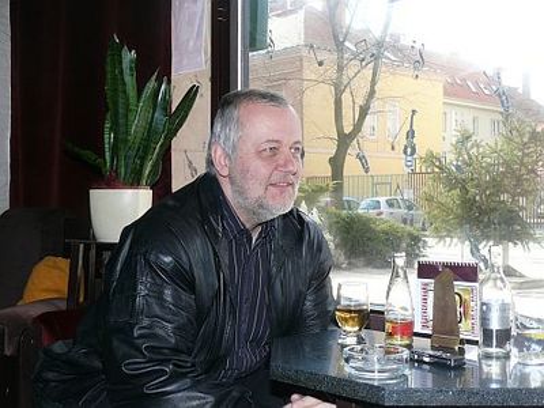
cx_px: 272
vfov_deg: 29.1
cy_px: 204
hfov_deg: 38.2
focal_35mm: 50
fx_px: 786
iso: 100
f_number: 4
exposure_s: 1/200
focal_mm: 9.1
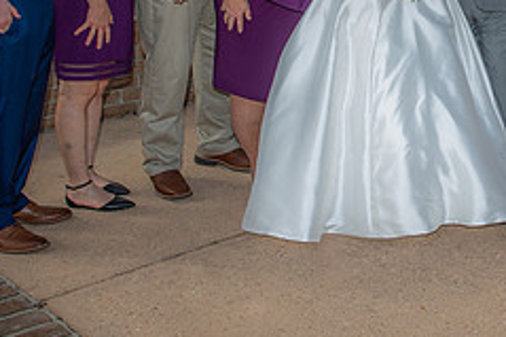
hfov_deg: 28.9
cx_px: 417
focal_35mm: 68
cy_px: 11
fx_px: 955
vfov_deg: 19.5
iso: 50
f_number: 5.6
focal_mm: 28
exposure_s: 1/160
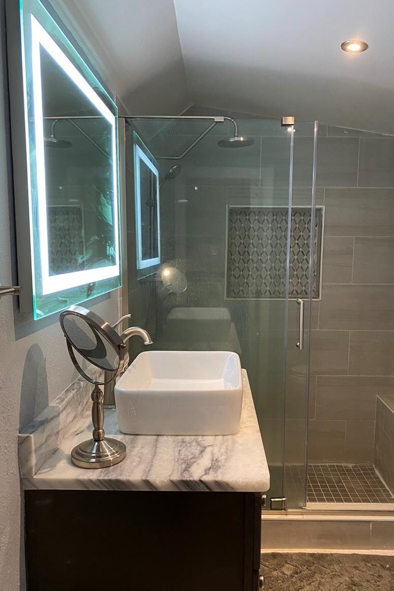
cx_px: 212
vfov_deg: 65.5
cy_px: 304
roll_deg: -0.4
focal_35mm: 28
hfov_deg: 46.4
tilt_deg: -6.1
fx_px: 459
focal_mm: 4.25
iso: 160
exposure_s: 1/60
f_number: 1.8
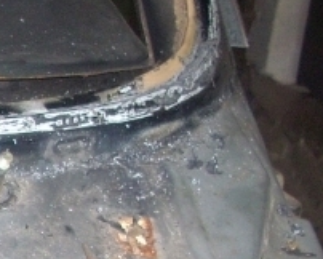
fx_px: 1282
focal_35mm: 134
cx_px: -221
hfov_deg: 13.2
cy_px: 258
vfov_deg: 11.4
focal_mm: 6.2
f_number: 2.8
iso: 200
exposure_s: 1/60
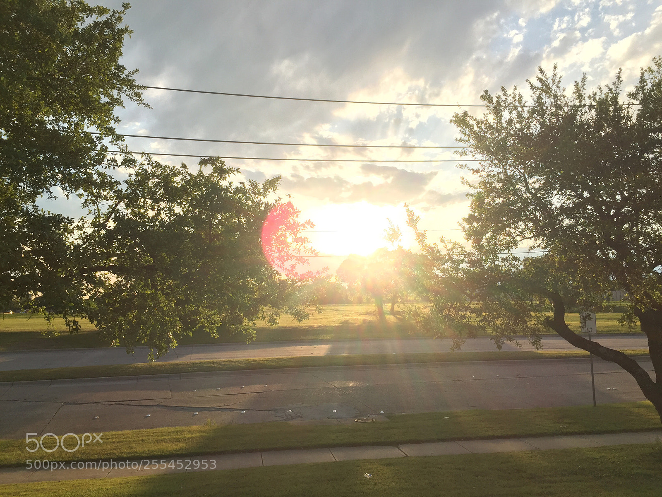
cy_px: 248
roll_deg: +1.0
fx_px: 555
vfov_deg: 48.2
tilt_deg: +5.3
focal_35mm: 29
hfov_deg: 61.7
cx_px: 331
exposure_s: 1/719
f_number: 2.2
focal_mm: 4.15
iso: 32
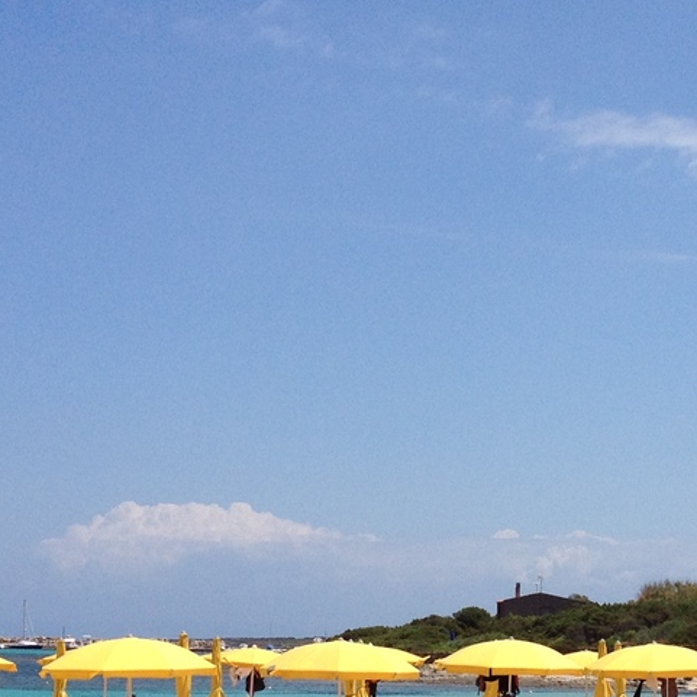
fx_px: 2346
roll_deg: -0.8
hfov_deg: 16.7
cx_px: 572
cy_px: 533
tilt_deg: +0.8
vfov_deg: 16.8
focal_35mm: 103
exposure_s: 1/3067
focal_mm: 4.28
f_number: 2.4
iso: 50
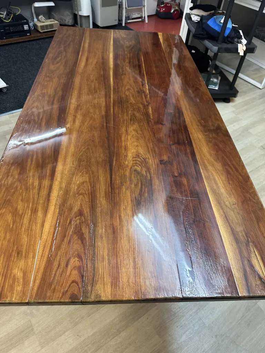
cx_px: 132
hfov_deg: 56.8
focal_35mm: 24
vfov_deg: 71.6
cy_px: 176
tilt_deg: -47.4
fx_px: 245
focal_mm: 6.86
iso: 160
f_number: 1.78
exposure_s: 1/50
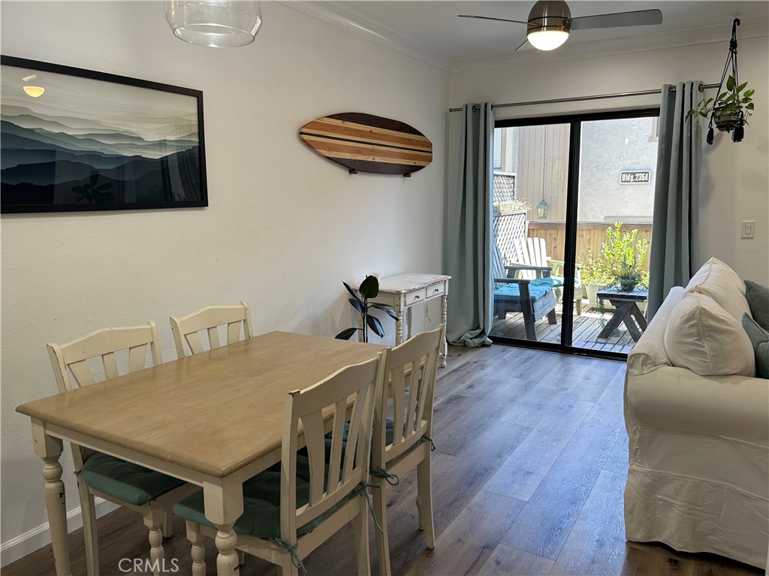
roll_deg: -0.3
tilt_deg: -8.8
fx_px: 577
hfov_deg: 67.3
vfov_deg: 53.0
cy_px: 288
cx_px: 384
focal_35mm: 26
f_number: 1.5
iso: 64
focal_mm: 5.7
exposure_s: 1/120
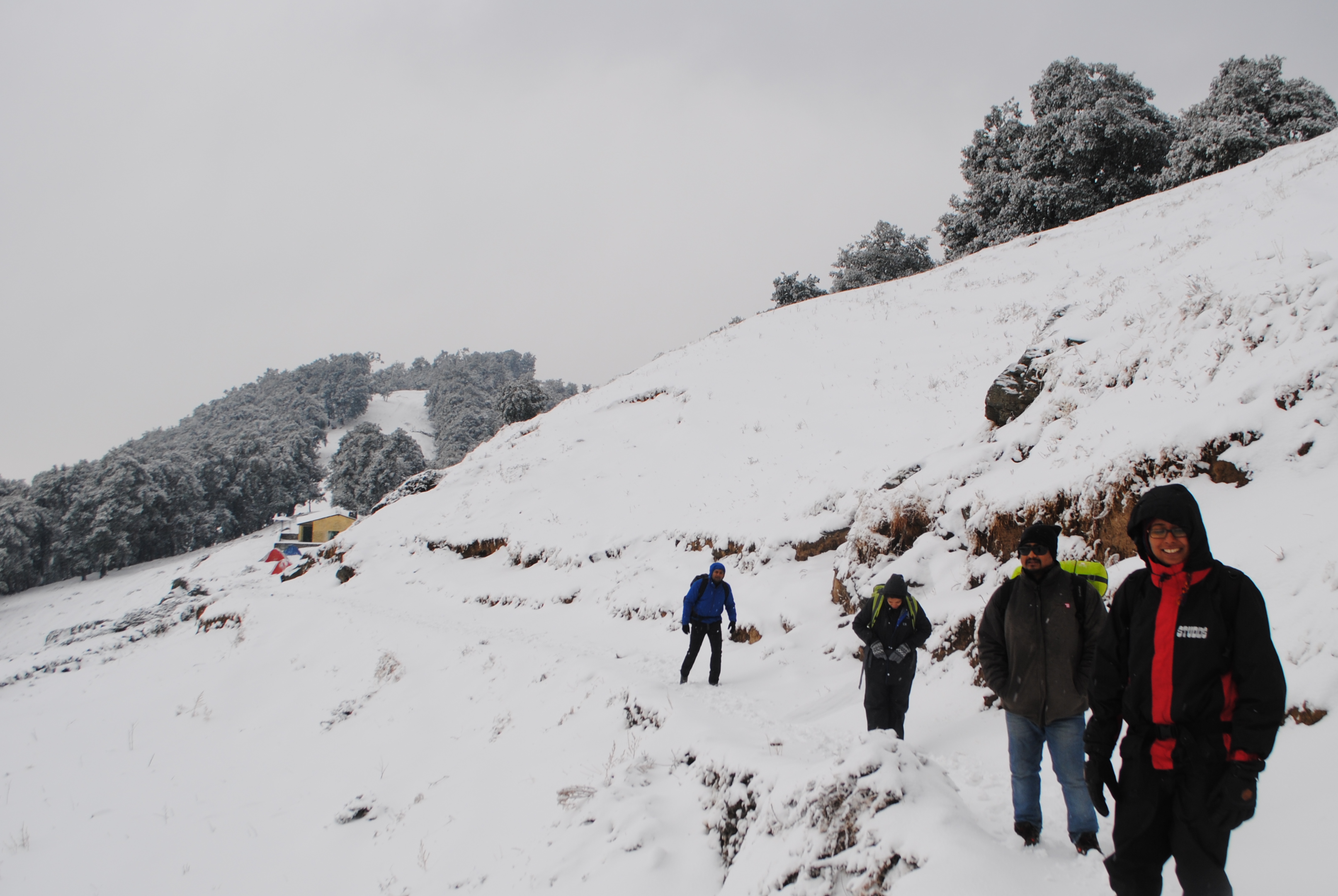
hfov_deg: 52.9
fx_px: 1340
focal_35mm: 36
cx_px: 748
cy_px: 536
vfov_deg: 36.8
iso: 100
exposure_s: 1/160
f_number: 6.3
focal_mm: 20
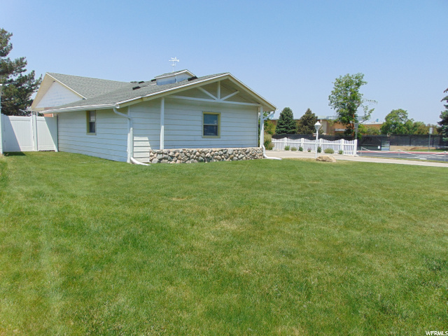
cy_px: 168
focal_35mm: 25
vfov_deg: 54.9
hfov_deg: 69.4
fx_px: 324
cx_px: 224
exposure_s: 1/200
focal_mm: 4.5
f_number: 7.7
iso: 80
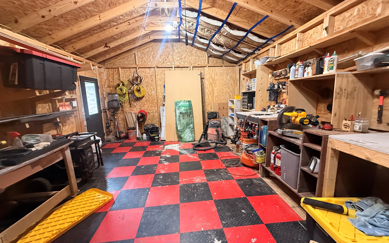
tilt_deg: -9.5
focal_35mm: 15
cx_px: 193
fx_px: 159
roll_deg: +3.1
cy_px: 122
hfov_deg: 101.5
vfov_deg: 74.8
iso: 640
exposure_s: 1/60
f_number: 2.2
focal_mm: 2.22
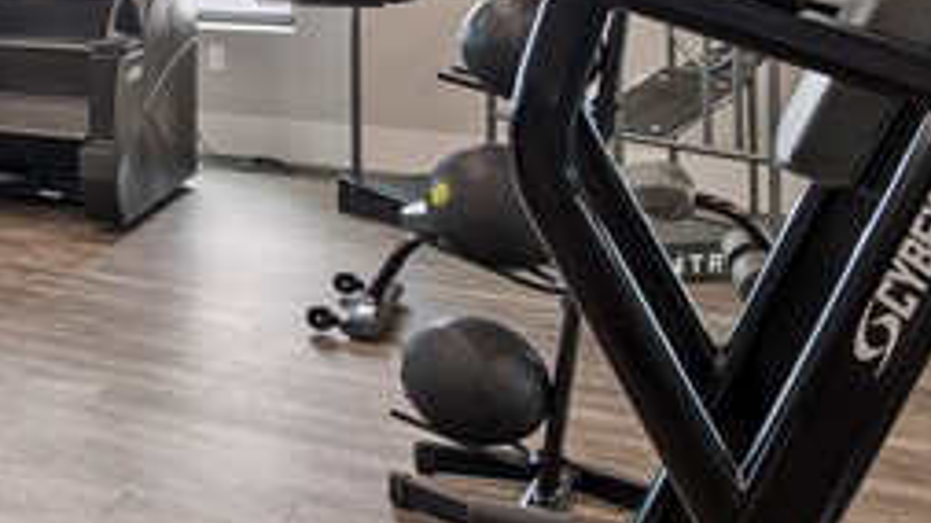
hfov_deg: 23.1
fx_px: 1554
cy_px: -105
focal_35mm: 63
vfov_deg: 18.1
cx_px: -624
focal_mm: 14
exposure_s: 1/2.5
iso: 320
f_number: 9
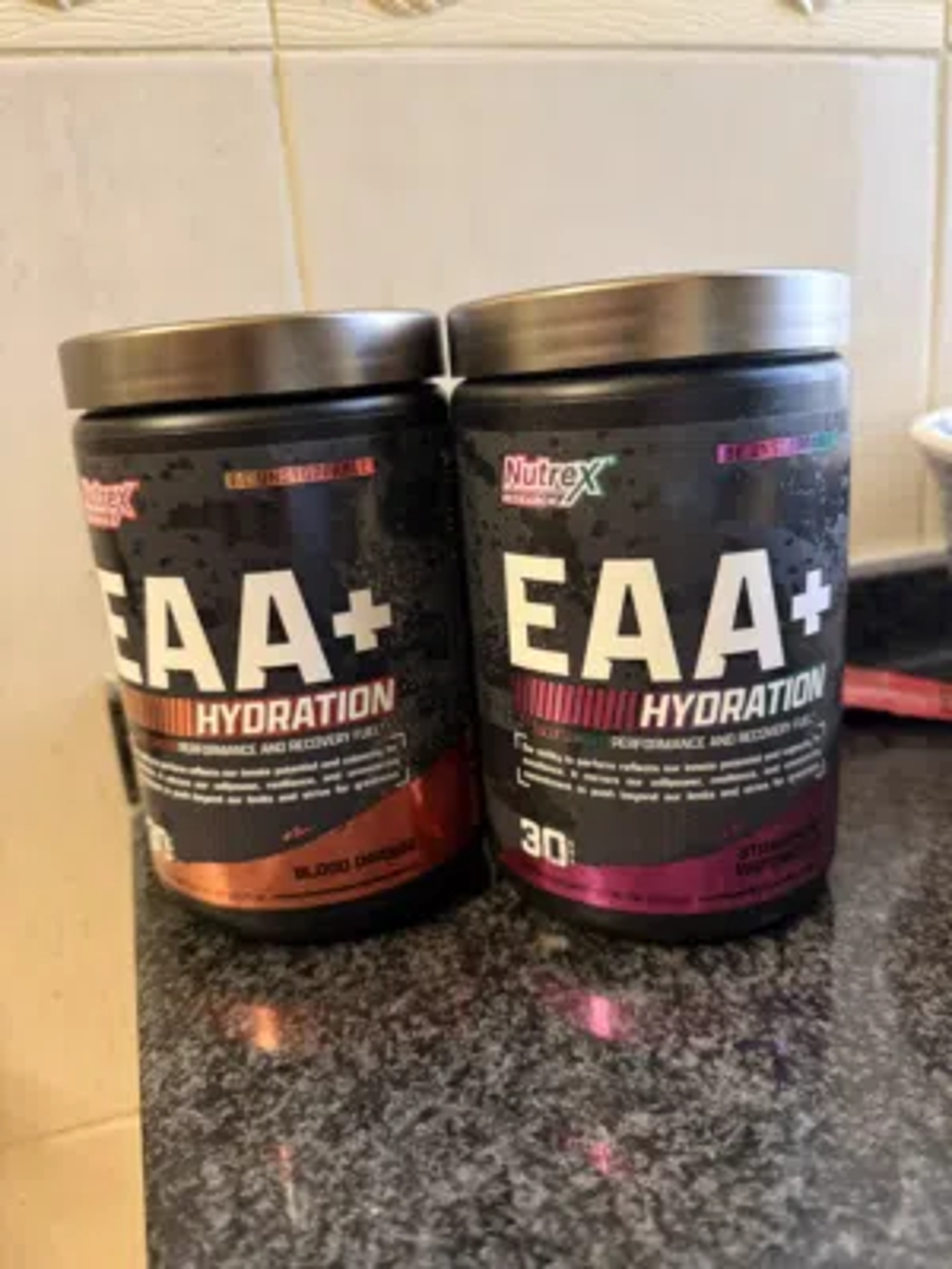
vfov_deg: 71.6
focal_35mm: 24
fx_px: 880
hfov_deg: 56.8
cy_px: 634
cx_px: 476
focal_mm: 6.76
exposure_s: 1/50
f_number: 1.78
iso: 640
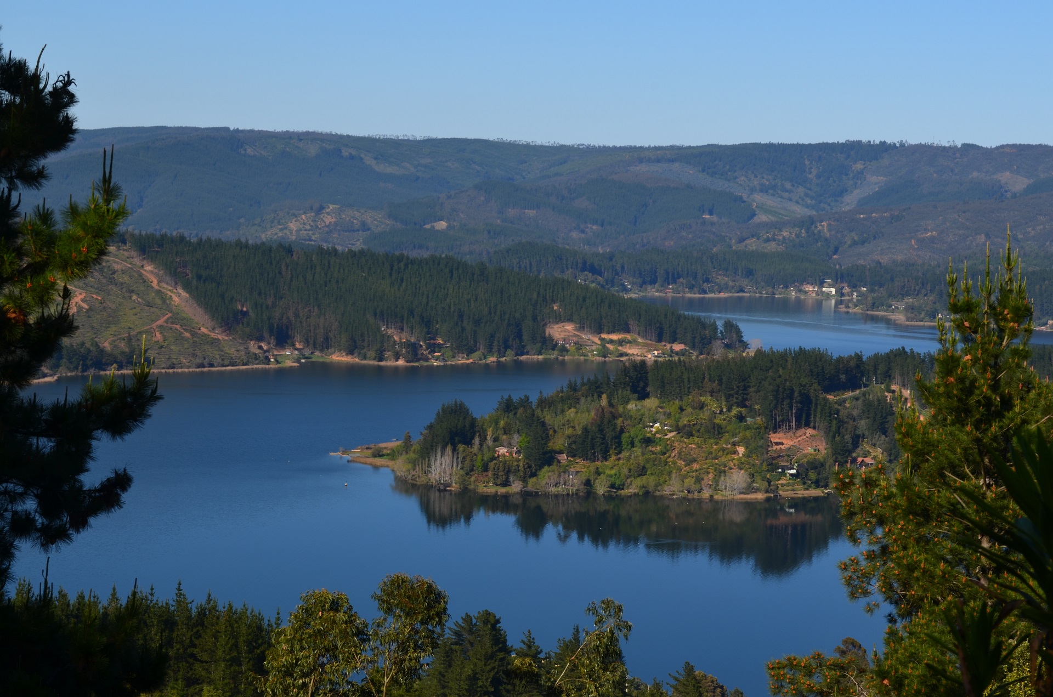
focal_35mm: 82
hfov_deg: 24.7
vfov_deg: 16.5
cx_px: 526
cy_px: 348
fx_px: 2408
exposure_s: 1/160
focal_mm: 55
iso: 100
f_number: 11
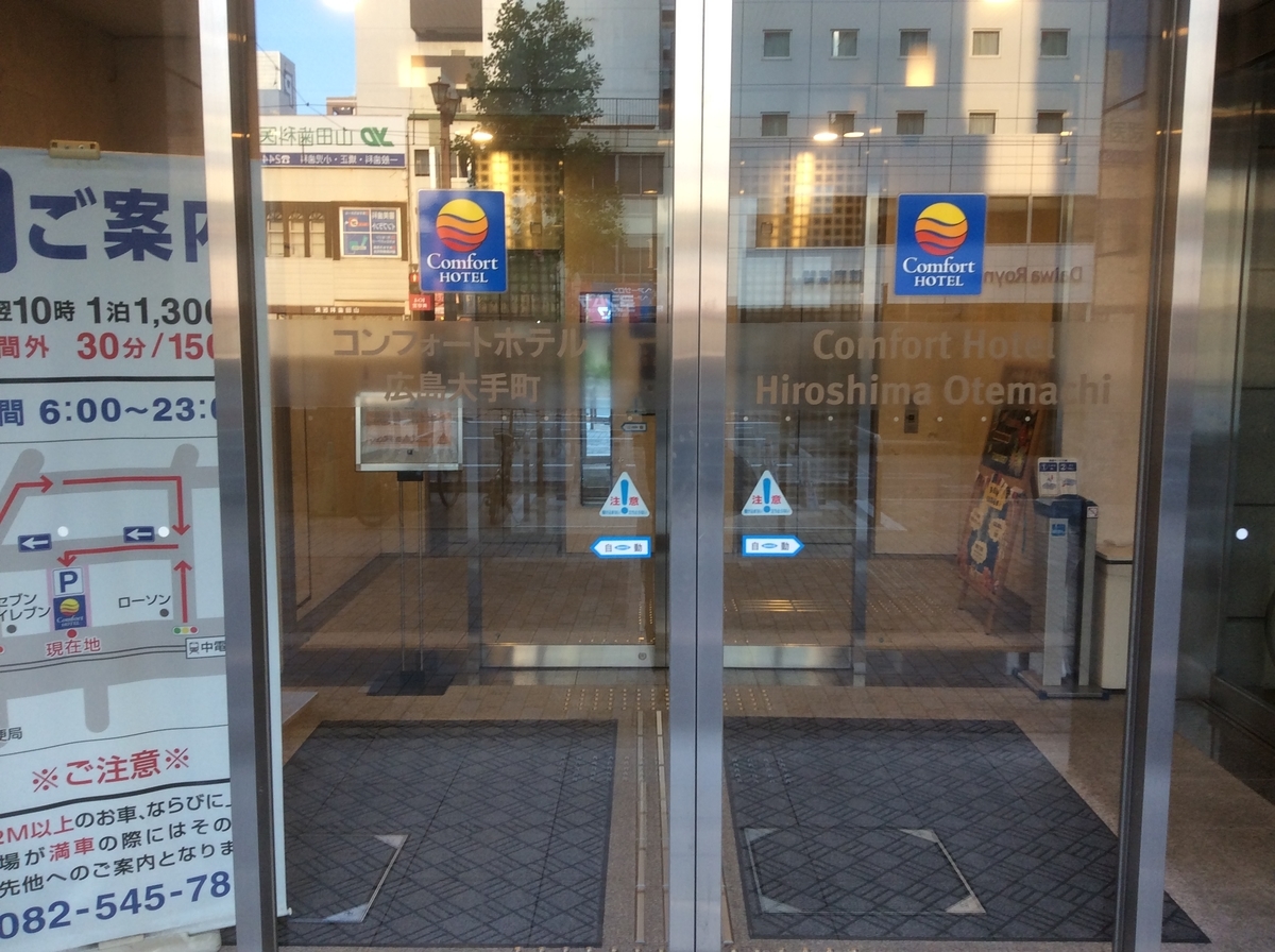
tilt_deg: -8.4
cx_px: 638
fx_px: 1177
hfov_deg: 56.9
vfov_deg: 44.0
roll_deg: -0.6
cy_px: 476
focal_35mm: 32
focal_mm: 3.3
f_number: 2.4
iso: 40
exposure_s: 1/40
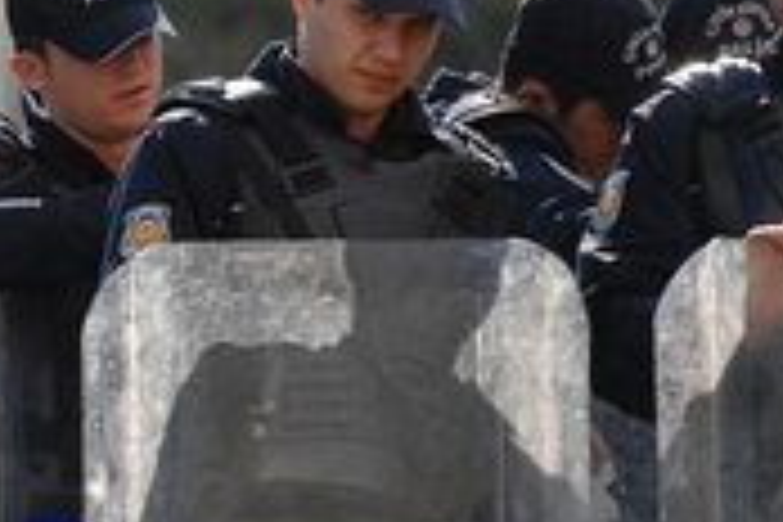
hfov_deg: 2.4
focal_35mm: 860
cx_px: -148
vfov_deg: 1.6
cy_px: 423
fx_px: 18704
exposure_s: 1/2500
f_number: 3
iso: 400
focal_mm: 200
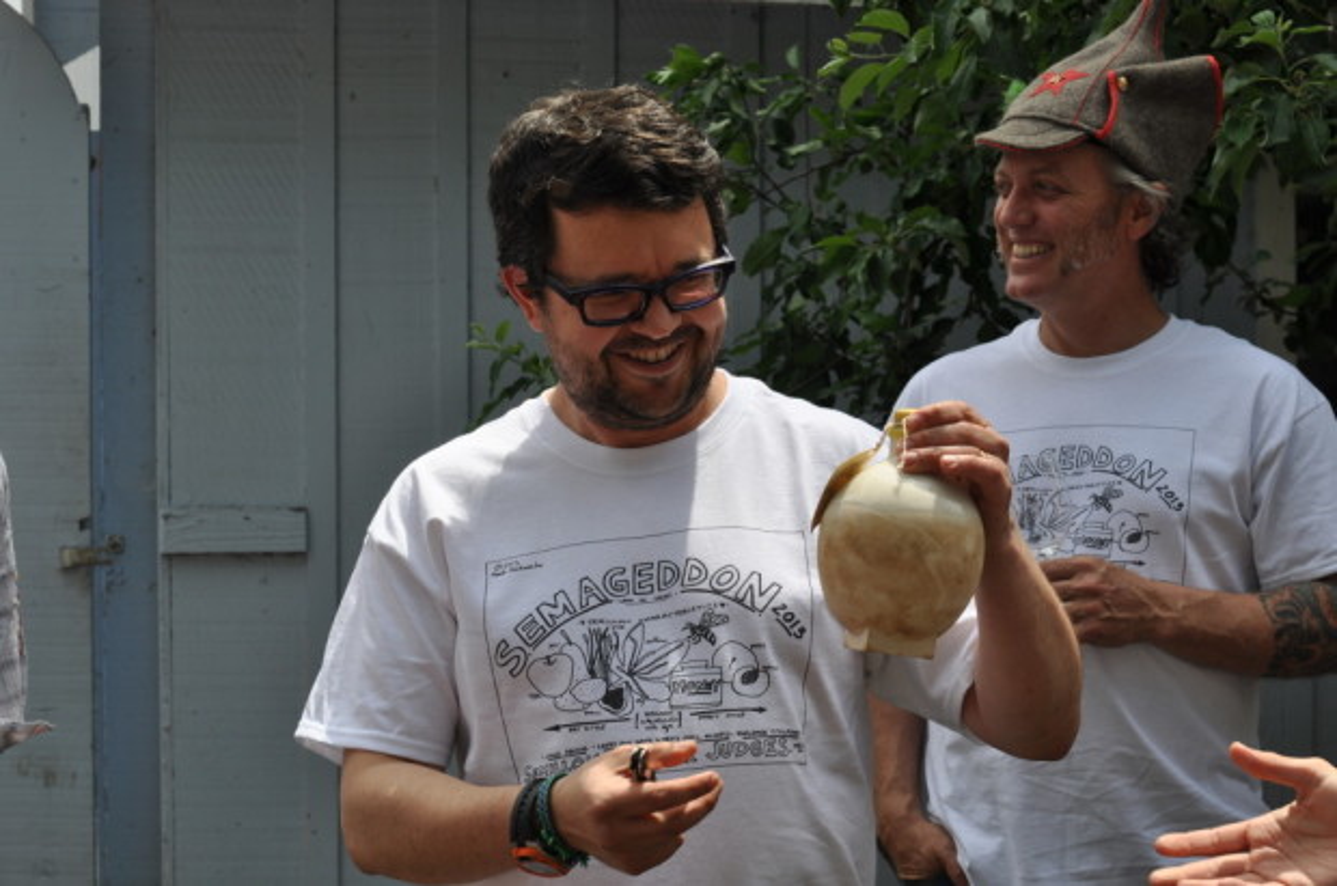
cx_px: 668
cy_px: 443
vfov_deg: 18.1
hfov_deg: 27.0
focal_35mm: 75
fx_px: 2780
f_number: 10
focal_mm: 50
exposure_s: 1/400
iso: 200
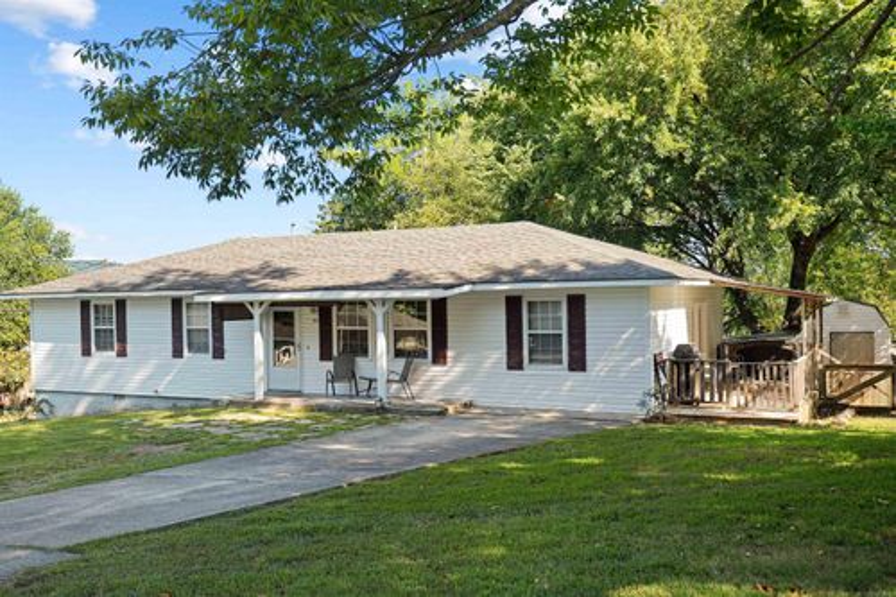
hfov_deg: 55.8
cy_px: 298
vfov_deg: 38.9
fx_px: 846
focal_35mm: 34
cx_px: 448
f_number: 5.6
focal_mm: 34
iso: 100
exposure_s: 1/60
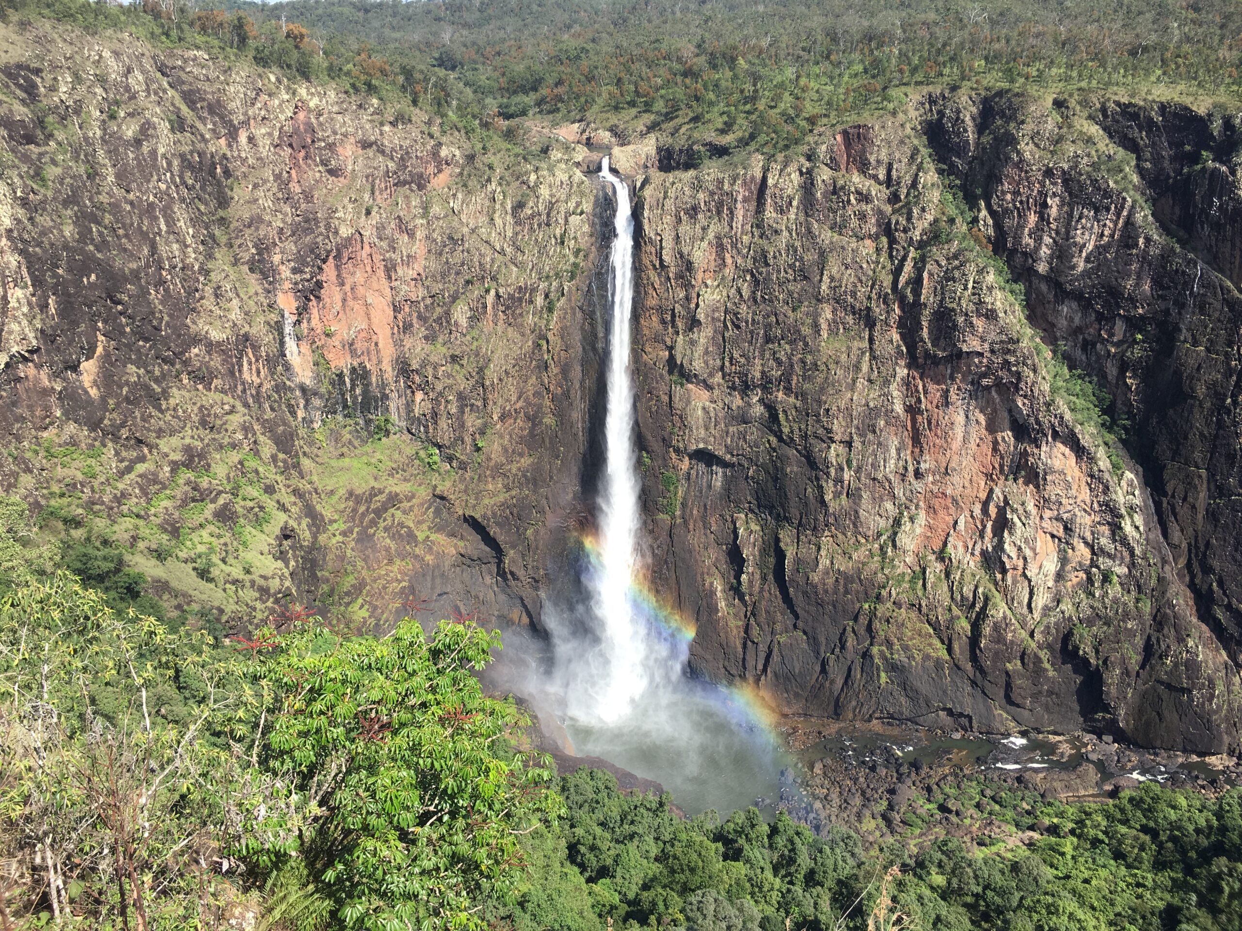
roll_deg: +0.3
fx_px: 1041
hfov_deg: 61.7
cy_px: 466
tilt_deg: -22.0
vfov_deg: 48.2
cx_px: 621
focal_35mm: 29
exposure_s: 1/836
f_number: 2.2
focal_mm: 4.15
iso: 25
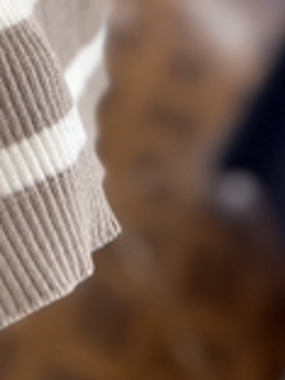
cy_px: -162
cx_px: -66
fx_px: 900
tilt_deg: -35.2
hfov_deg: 17.1
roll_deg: -7.0
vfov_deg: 20.9
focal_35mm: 82
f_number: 1.78
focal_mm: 6.76
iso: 160
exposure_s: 1/121
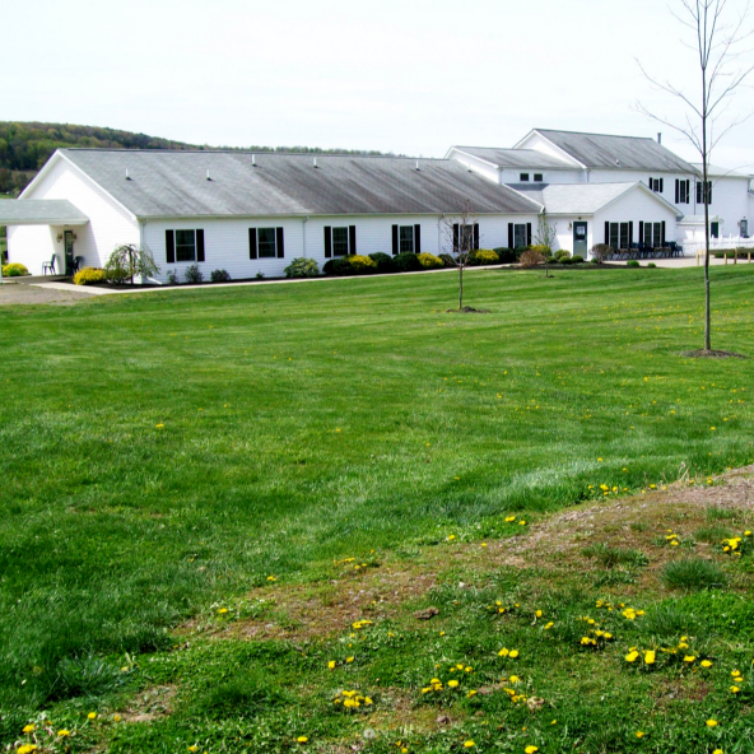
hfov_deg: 38.8
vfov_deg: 39.2
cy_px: 373
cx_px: 490
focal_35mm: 43
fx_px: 1060
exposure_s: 1/320
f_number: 4.8
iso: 64
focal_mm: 6
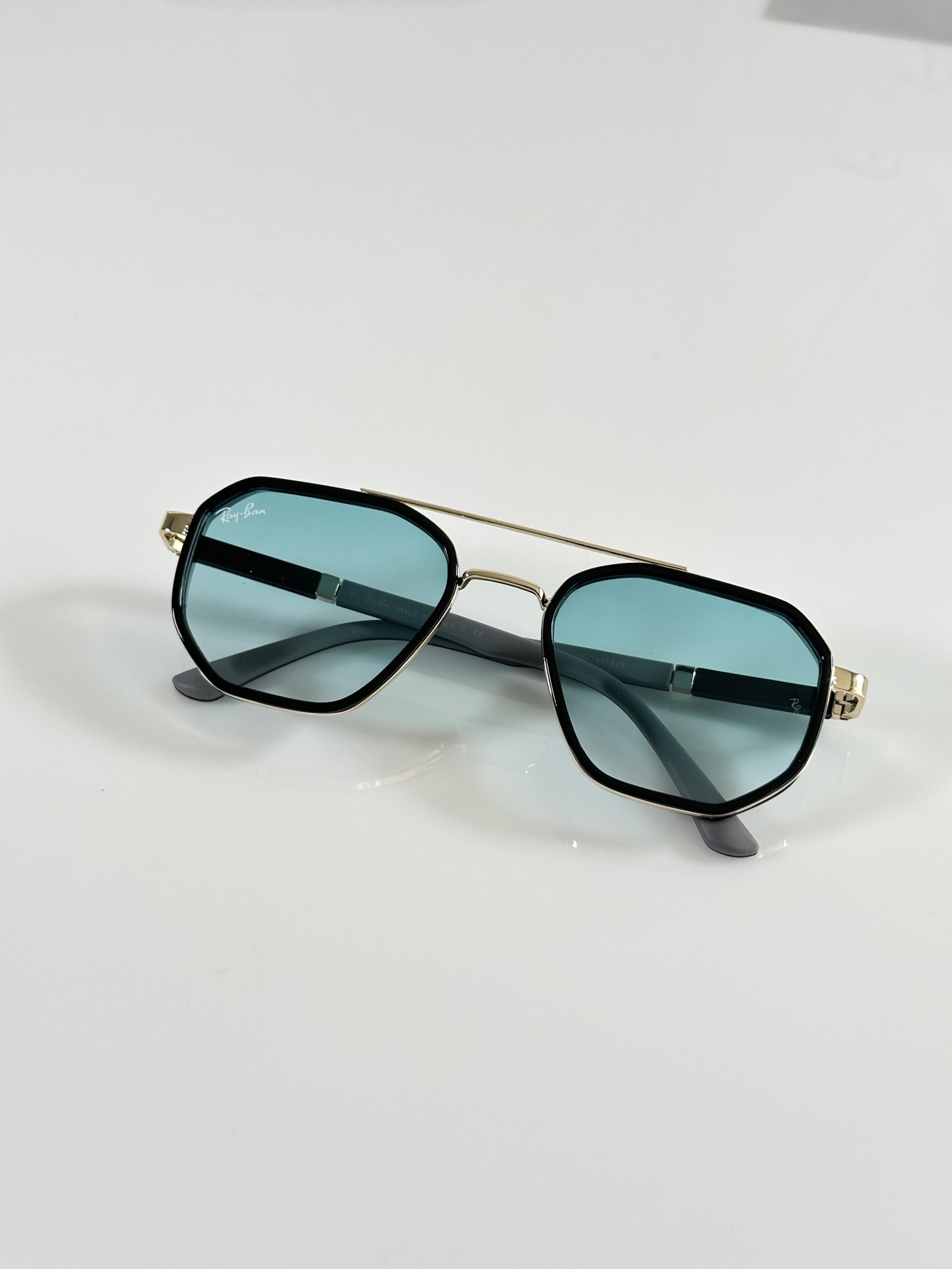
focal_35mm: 48
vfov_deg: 39.7
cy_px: 634
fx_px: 1760
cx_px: 476
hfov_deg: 30.3
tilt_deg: -47.9
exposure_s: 1/121
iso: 64
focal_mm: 6.86
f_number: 1.78
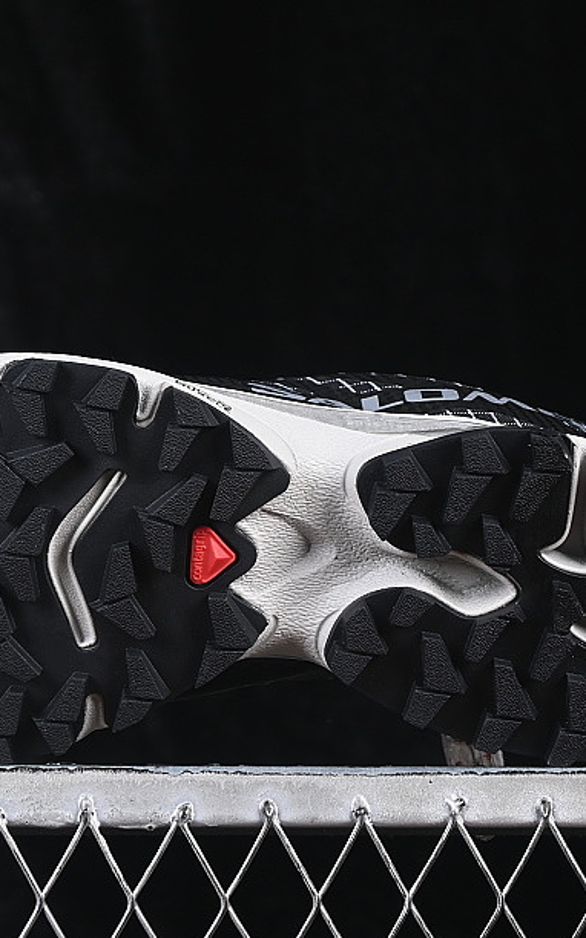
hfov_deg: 9.7
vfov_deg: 15.5
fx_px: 3453
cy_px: 420
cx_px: 196
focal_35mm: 135
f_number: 6.3
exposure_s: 1/60
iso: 160
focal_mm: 50
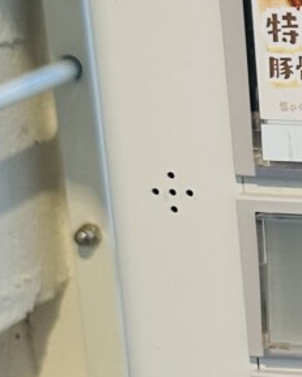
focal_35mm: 156
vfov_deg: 12.3
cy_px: 259
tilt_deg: -20.0
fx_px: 1740
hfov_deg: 9.0
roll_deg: -1.9
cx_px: 699
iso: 80
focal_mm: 6.86
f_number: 1.78
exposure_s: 1/419
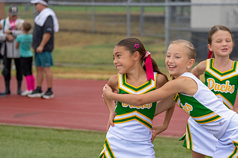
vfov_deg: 11.1
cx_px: 180
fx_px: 813
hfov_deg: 16.6
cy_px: 116
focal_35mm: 123
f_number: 2.8
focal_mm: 70
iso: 500
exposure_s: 1/1250
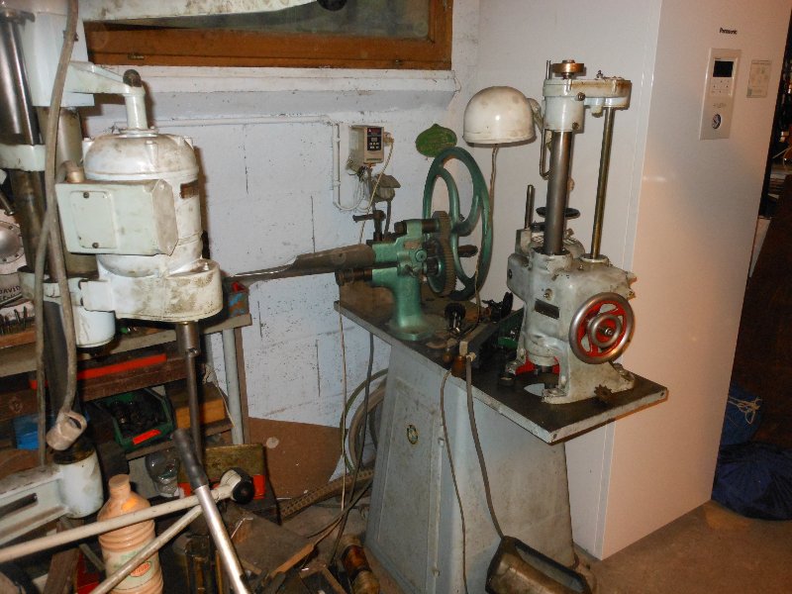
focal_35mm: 28
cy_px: 297
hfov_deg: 63.4
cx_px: 396
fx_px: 641
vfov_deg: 49.7
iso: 400
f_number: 3.7
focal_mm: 5
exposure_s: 1/25
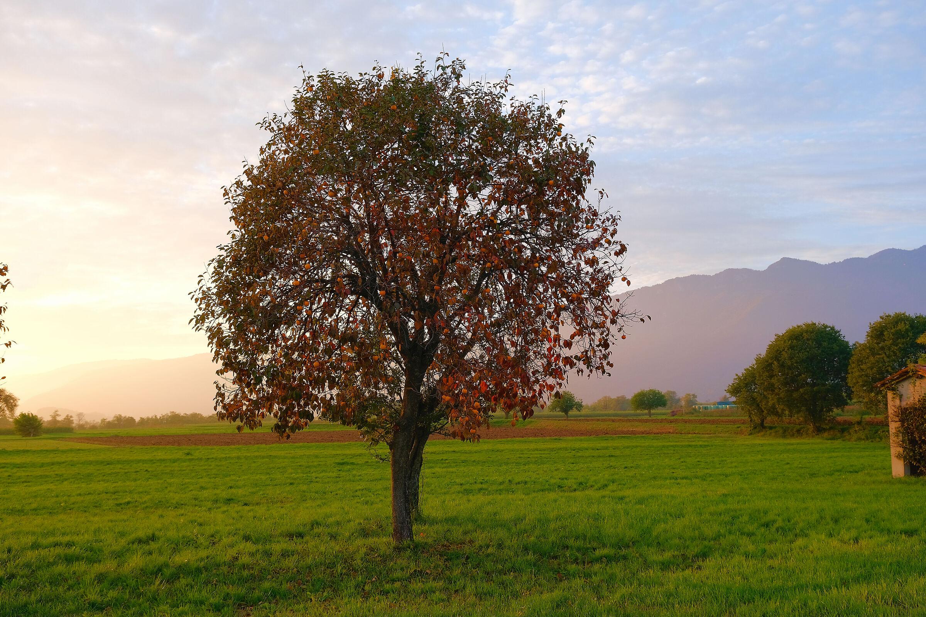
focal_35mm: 33
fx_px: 849
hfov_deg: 57.2
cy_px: 308
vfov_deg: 40.0
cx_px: 463
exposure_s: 1/85
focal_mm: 22.3
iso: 160
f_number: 5.6
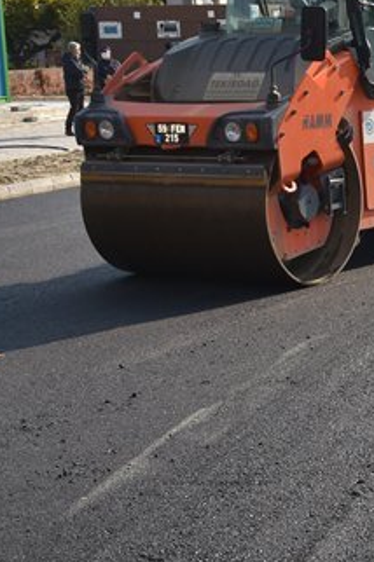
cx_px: 704
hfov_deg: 13.9
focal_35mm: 86
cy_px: 357
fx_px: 1343
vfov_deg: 23.6
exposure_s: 1/250
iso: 100
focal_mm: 18
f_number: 8
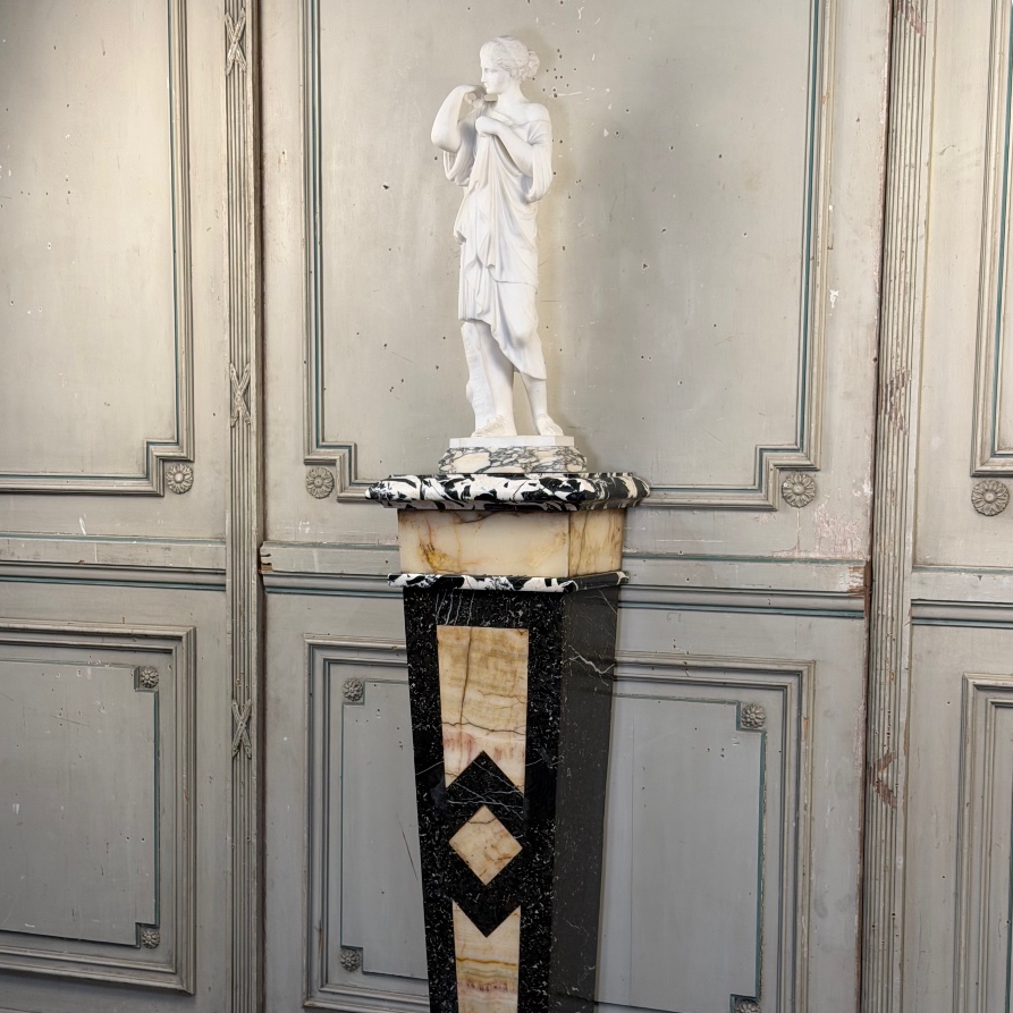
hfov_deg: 30.0
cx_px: 505
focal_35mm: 57
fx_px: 1887
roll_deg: -0.5
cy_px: 631
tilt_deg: -5.4
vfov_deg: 29.9
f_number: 1.78
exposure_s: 1/50
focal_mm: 6.76
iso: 50
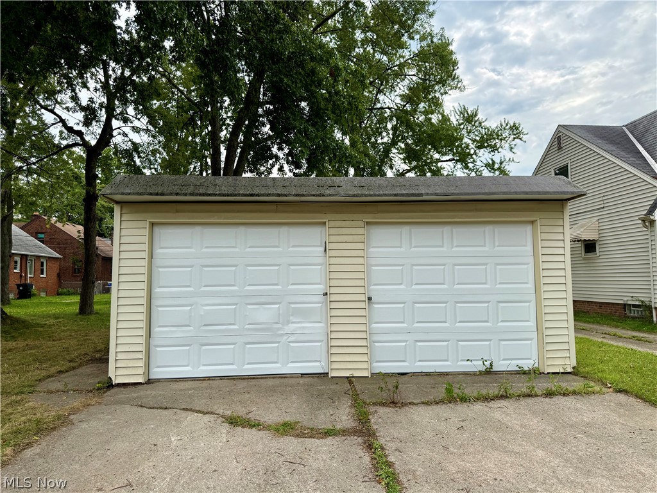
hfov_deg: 71.6
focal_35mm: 24
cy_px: 246
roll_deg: +0.7
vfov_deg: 56.8
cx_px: 328
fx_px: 456
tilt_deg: +5.2
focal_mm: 6.76
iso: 100
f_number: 1.78
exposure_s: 1/3279
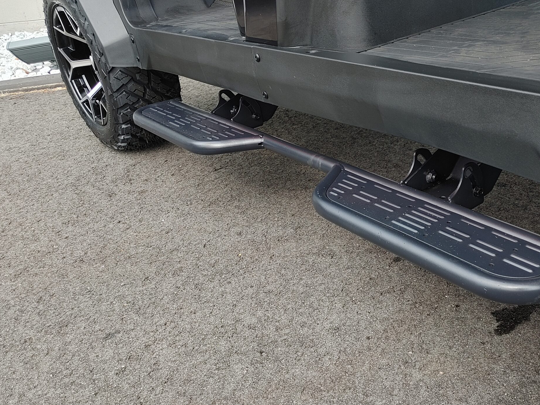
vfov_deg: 39.7
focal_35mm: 36
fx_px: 562
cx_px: 361
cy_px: 203
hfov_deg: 50.4
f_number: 1.8
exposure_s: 1/181
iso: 50
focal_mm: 4.81
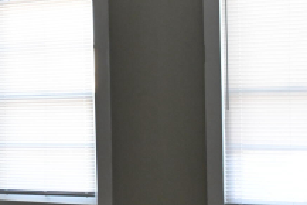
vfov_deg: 12.8
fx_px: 913
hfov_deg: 18.9
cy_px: 116
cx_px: 65
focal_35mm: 107
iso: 2000
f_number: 8
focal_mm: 21
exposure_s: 1/250
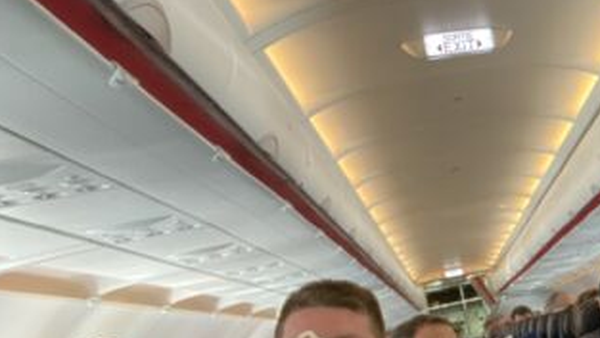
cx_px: 746
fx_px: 1018
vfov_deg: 18.8
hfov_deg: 28.1
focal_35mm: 64
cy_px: 200
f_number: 2.2
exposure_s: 1/50
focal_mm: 2.71
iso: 320
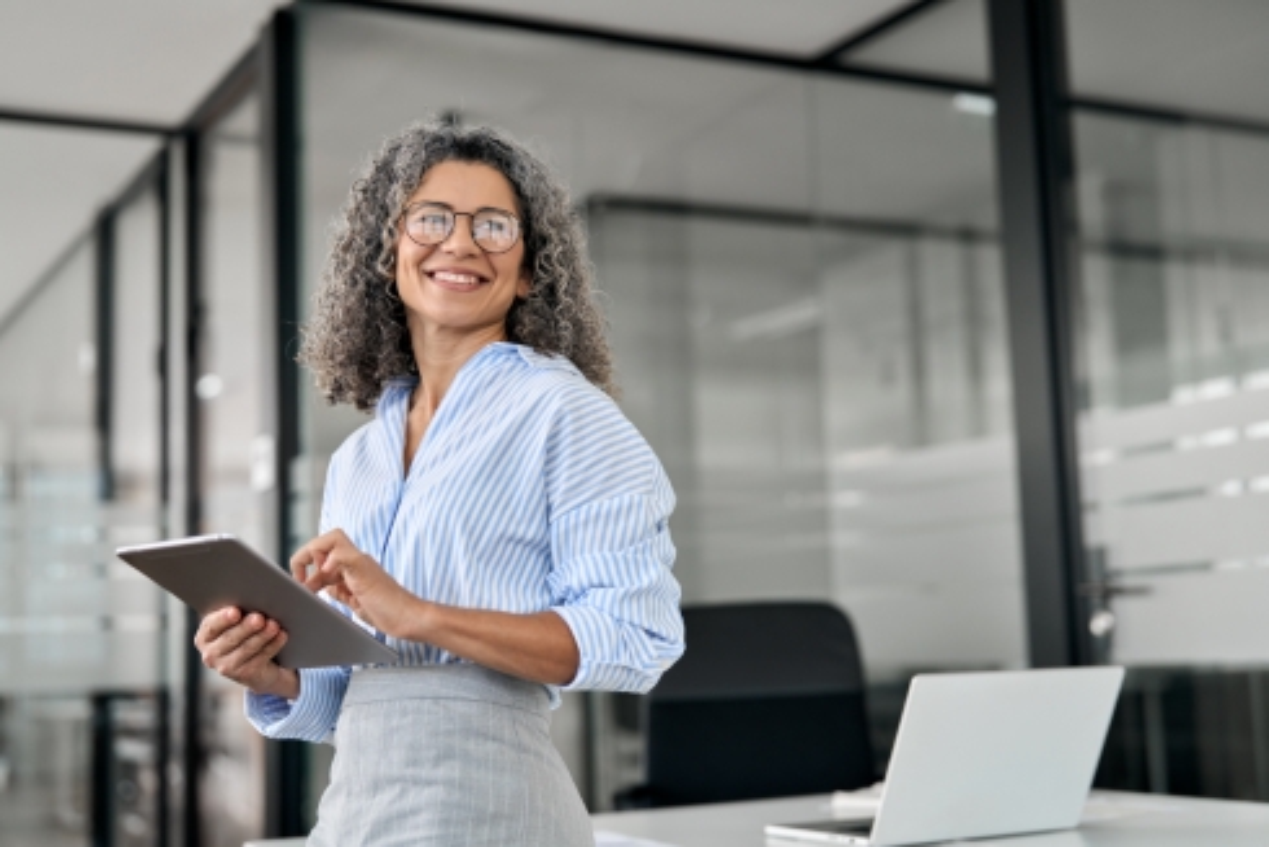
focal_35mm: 50
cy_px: 424
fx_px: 1763
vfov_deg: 27.0
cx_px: 634
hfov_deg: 39.6
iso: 200
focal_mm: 50
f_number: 1.8
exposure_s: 1/250
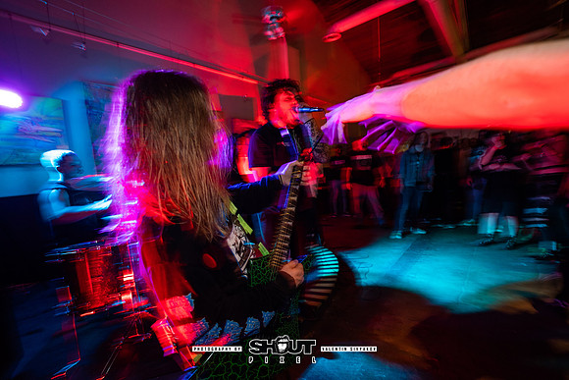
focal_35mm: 14
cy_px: 190
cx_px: 284
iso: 800
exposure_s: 1/13
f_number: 2.8
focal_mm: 14
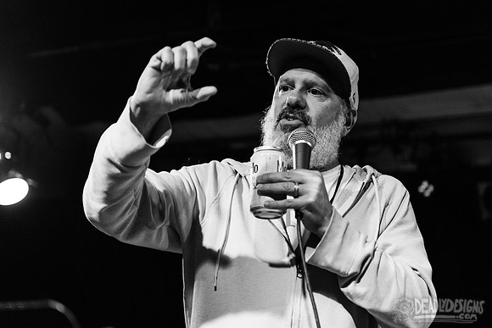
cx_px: 279
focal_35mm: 79
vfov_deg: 17.2
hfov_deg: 25.5
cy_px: 153
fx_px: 1086
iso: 2000
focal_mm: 70
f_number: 3.2
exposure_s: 1/160
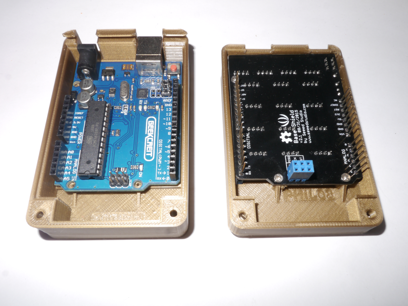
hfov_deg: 63.4
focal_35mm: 28
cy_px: 153
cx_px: 204
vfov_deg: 49.8
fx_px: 330
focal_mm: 14
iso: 160
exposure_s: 1/60
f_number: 22
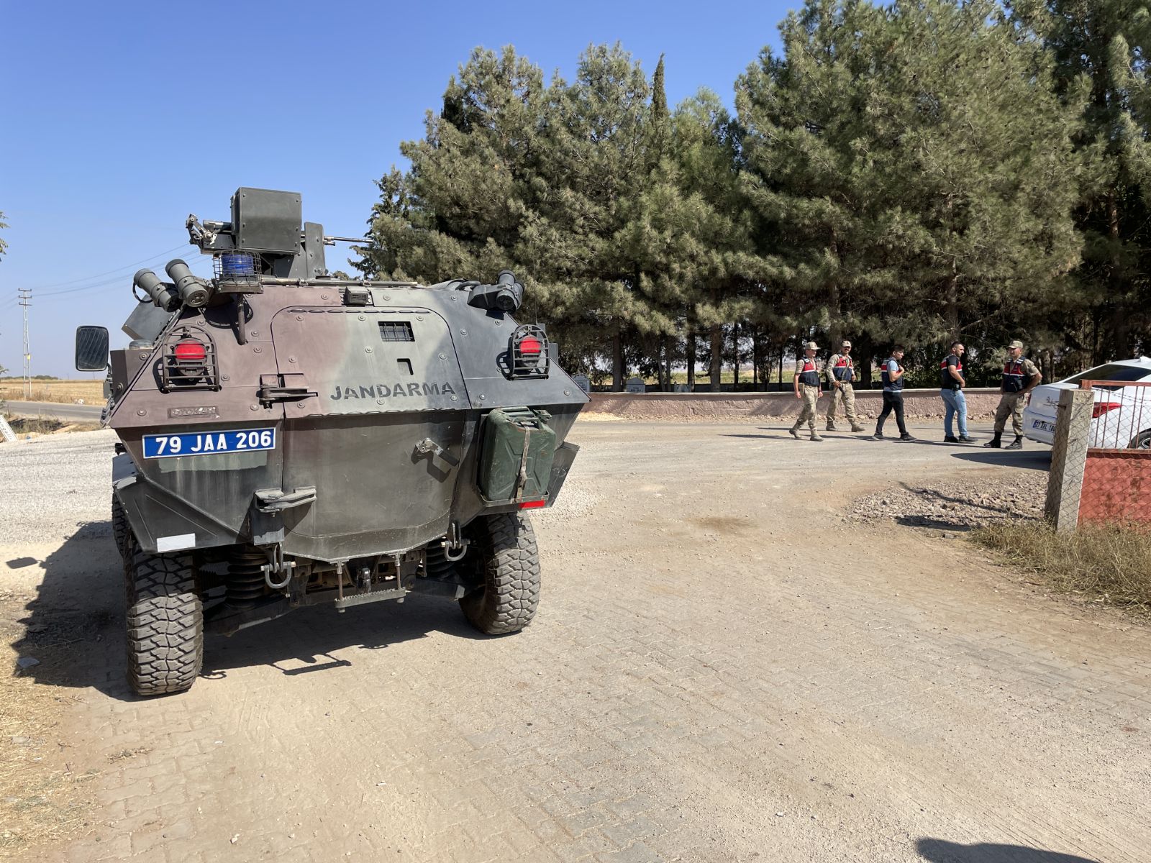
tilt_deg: -2.5
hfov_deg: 67.3
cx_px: 576
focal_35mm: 26
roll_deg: +1.0
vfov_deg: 53.1
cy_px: 432
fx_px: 865
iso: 32
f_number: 1.6
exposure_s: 1/4000
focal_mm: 4.2
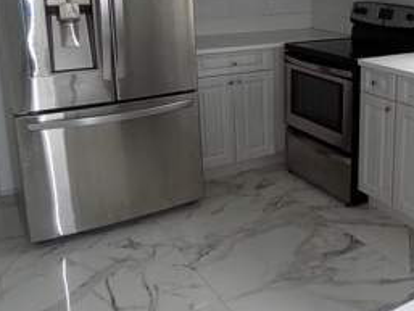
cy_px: 74
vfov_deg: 32.9
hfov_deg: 41.2
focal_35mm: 43
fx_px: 515
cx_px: 353
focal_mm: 4
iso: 80
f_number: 3.1
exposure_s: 1/125
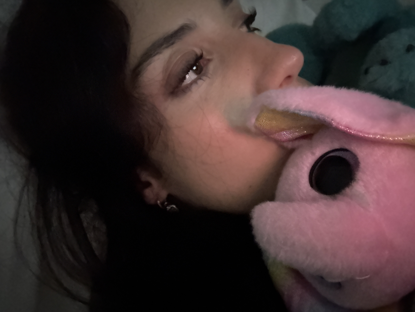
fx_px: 276
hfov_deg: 73.9
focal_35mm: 23
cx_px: 208
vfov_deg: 58.9
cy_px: 156
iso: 2000
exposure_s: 1/15
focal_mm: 2.69
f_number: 1.9
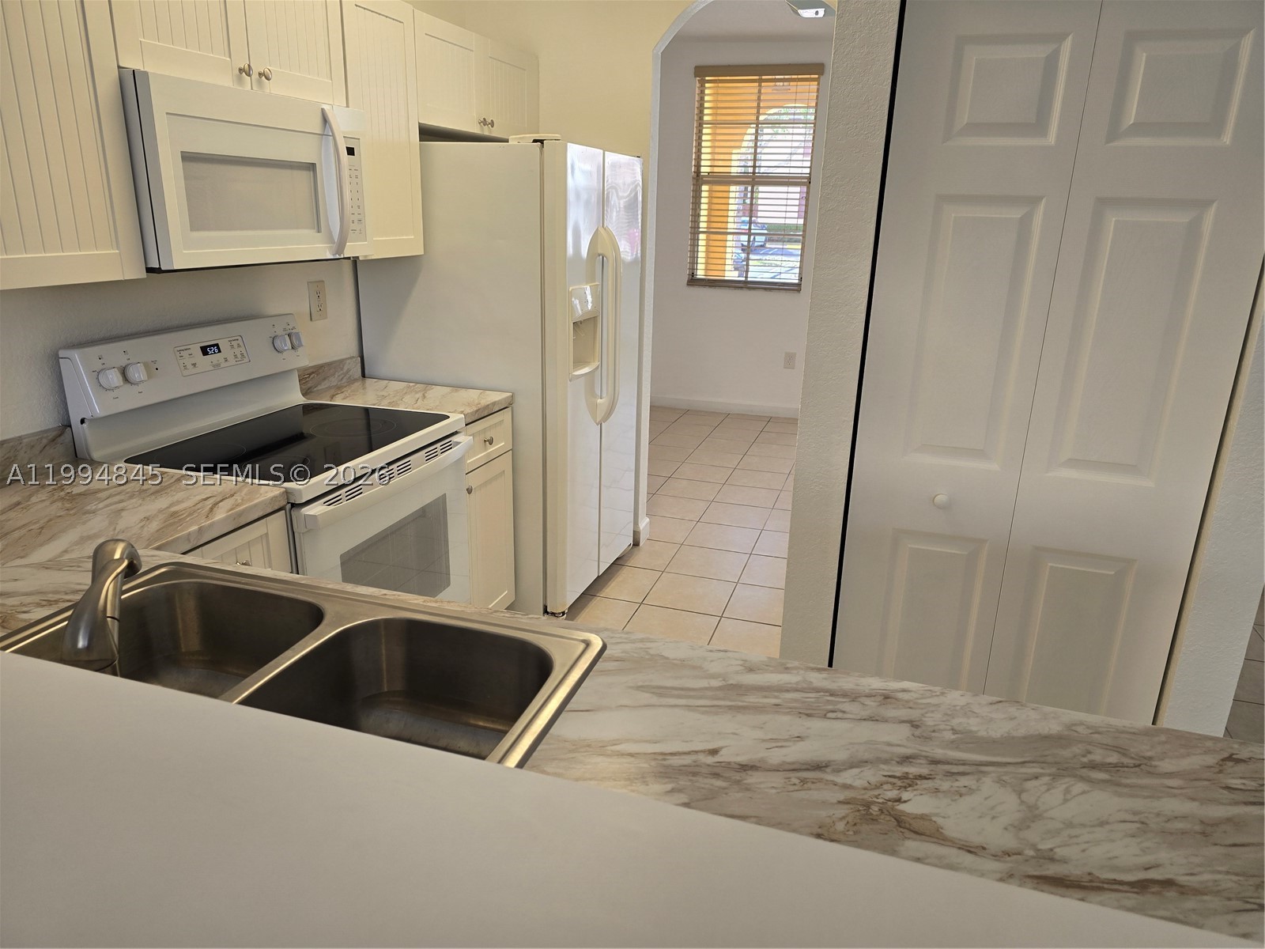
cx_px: 632
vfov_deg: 58.9
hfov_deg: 73.9
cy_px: 474
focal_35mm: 23
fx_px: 841
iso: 80
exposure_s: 1/120
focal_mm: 6.3
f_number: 1.7
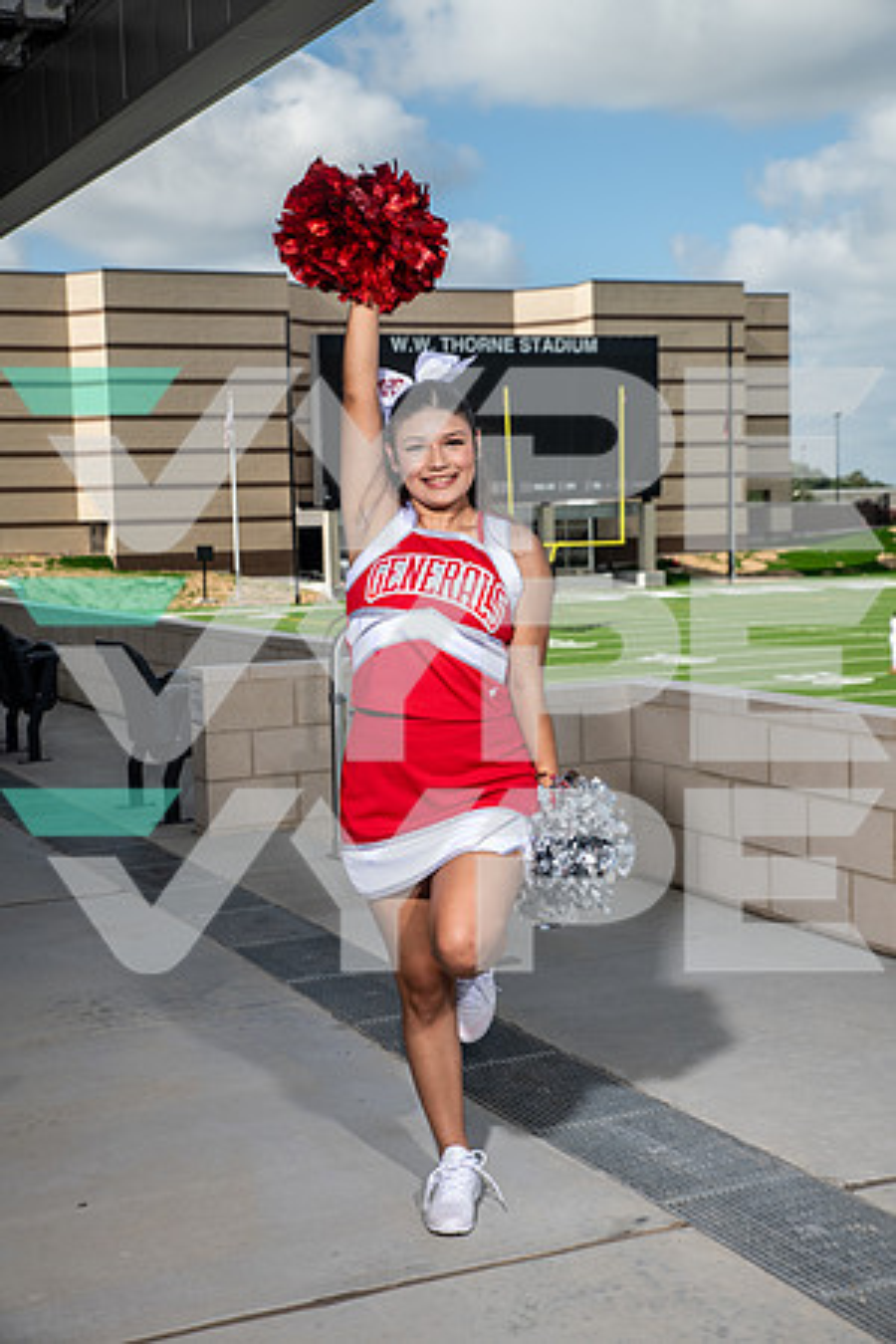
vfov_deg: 39.6
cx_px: 448
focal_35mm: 50
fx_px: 1867
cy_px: 672
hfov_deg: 27.0
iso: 100
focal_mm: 50
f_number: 7.1
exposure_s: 1/320
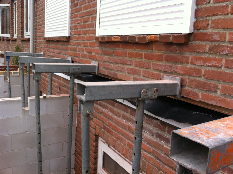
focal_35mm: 35
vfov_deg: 40.6
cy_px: 87
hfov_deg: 52.7
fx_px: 235
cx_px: 116
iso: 80
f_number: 2.8
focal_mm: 3.85
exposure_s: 1/172
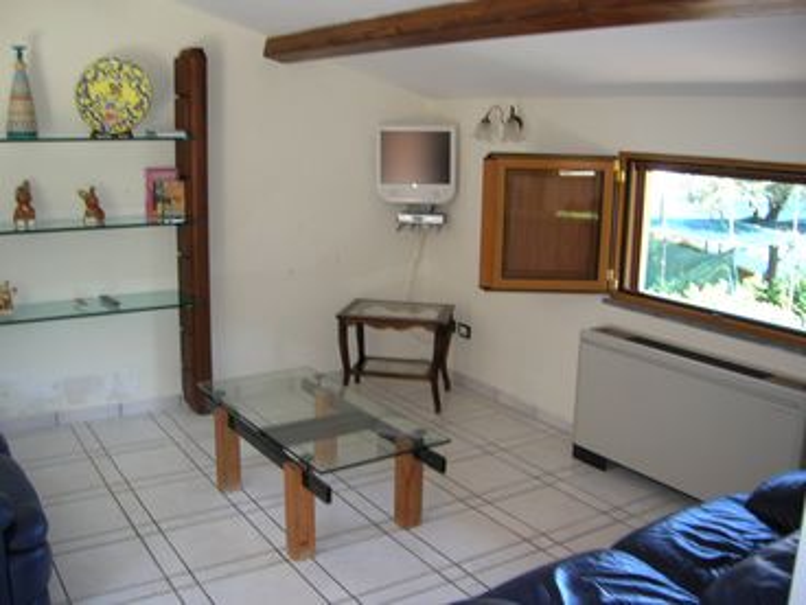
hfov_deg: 54.0
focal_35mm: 34
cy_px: 302
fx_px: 792
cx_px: 403
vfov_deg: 41.8
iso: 50
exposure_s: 1/30
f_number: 2.9
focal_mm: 5.7
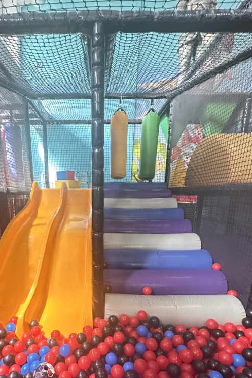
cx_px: 95
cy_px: 247
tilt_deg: -13.9
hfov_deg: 61.1
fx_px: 210
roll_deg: -1.3
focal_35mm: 20
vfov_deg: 81.6
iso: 1250
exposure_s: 1/56
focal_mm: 2.22
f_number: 2.2
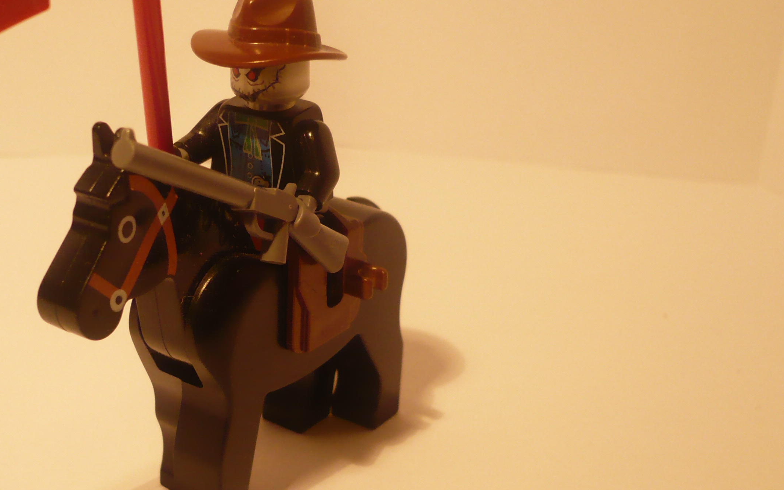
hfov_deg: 33.2
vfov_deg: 21.3
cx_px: 256
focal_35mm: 61
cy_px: 280
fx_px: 1304
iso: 200
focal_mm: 6.6
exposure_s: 1/25
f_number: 3
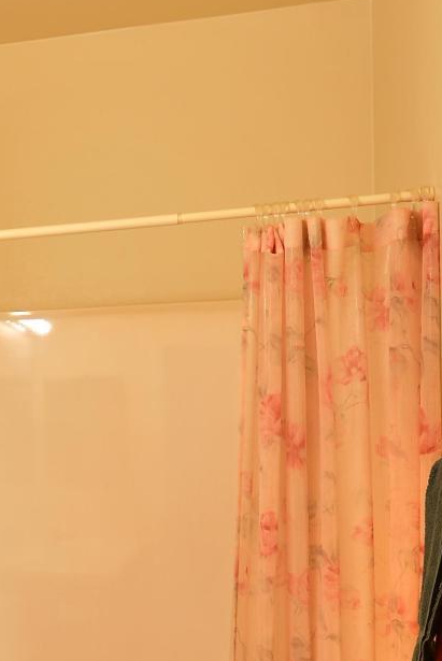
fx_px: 956
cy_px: 444
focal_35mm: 52
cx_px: -77
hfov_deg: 23.9
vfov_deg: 37.7
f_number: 11
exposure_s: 1
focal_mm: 16
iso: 100
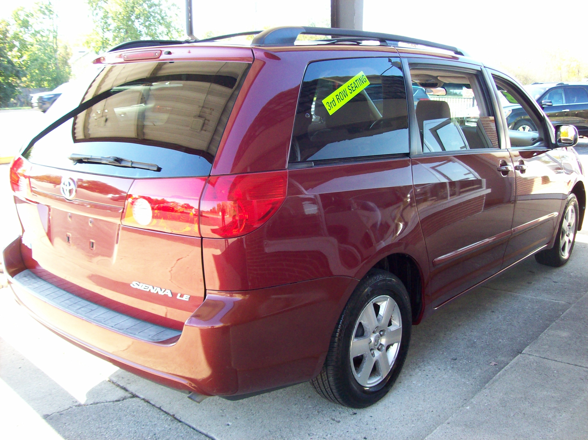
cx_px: 294
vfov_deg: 39.6
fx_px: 611
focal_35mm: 36
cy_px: 220
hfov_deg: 51.4
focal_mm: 6
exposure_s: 1/128
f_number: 2.7
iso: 177
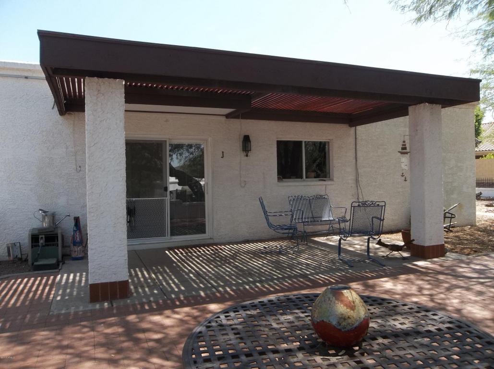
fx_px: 385
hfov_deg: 65.4
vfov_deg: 51.2
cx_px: 247
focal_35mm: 27
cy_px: 184
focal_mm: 4.9
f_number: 3.5
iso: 80
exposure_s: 1/400
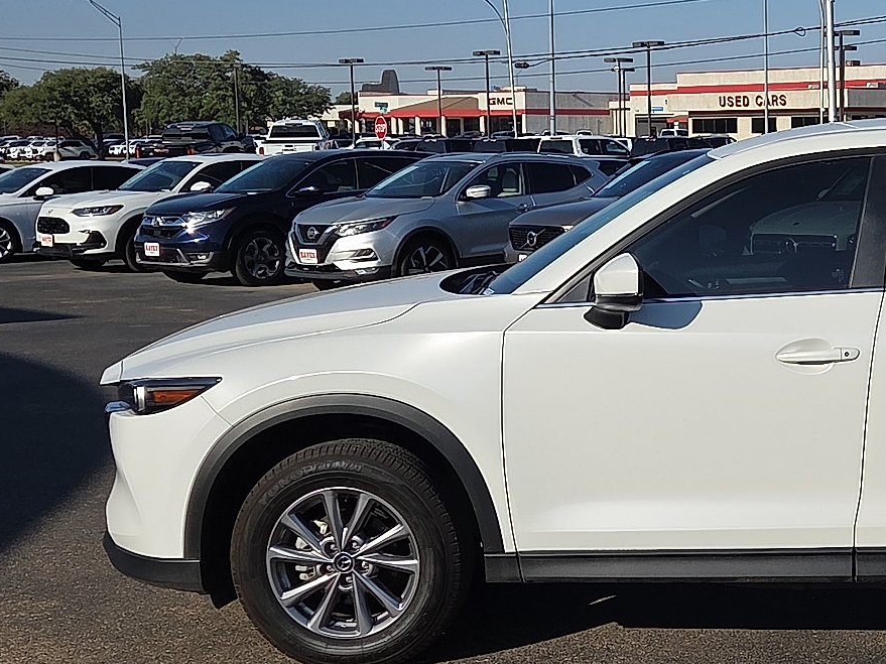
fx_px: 1817
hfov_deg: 26.5
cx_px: 796
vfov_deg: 20.7
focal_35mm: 71
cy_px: 380
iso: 68
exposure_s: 1/10000
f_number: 1.8
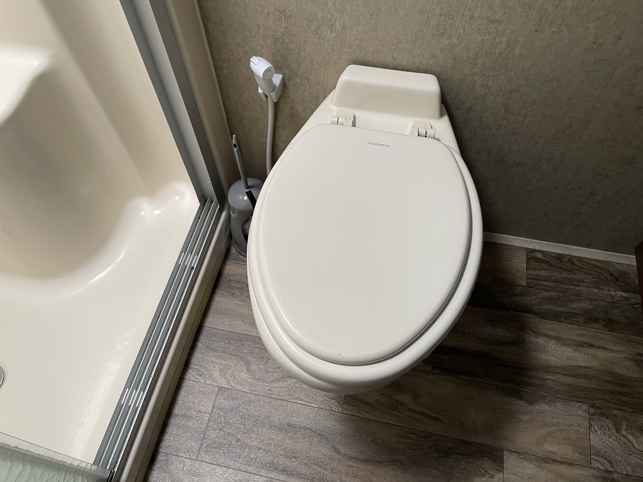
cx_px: 322
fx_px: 483
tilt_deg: -58.7
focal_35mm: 26
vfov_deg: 53.1
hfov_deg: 67.3
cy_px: 241
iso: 160
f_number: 1.6
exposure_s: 1/60
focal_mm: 4.2
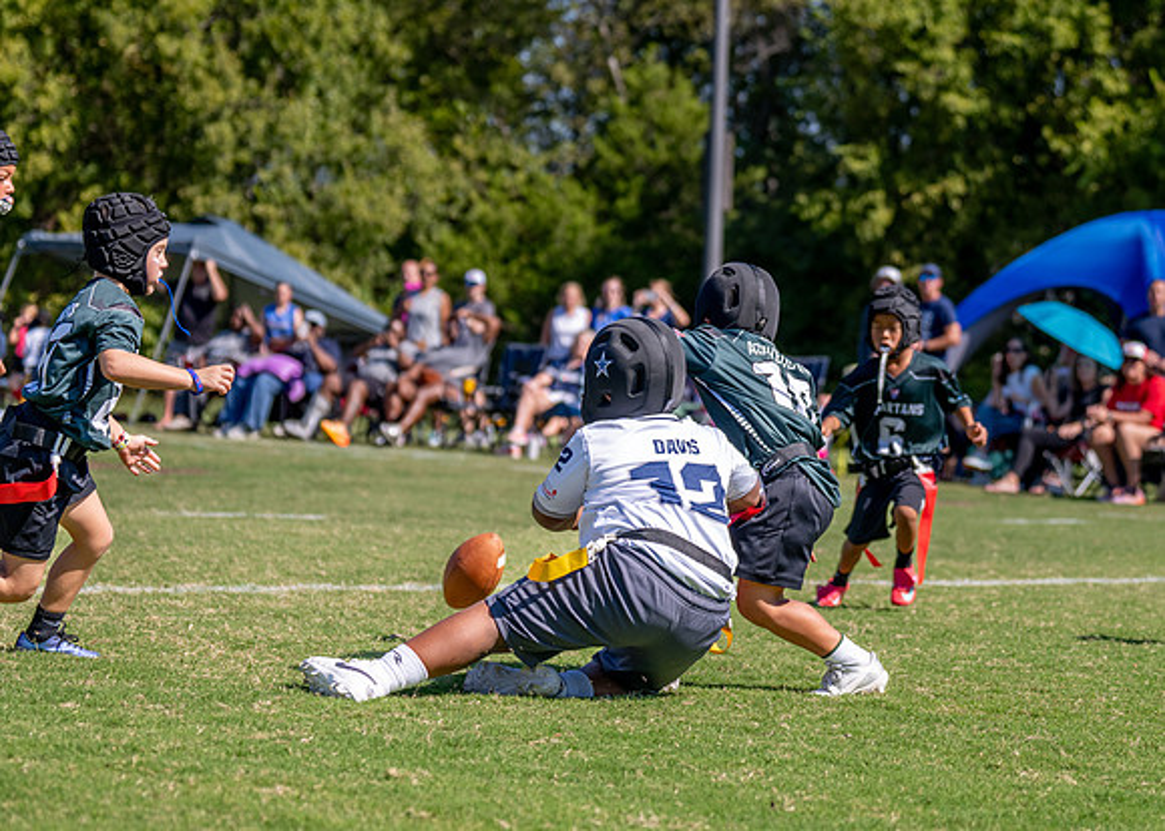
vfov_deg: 13.1
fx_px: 3623
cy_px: 388
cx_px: 616
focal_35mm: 110
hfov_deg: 18.3
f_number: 2.8
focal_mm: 70
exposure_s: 1/3200
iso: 200
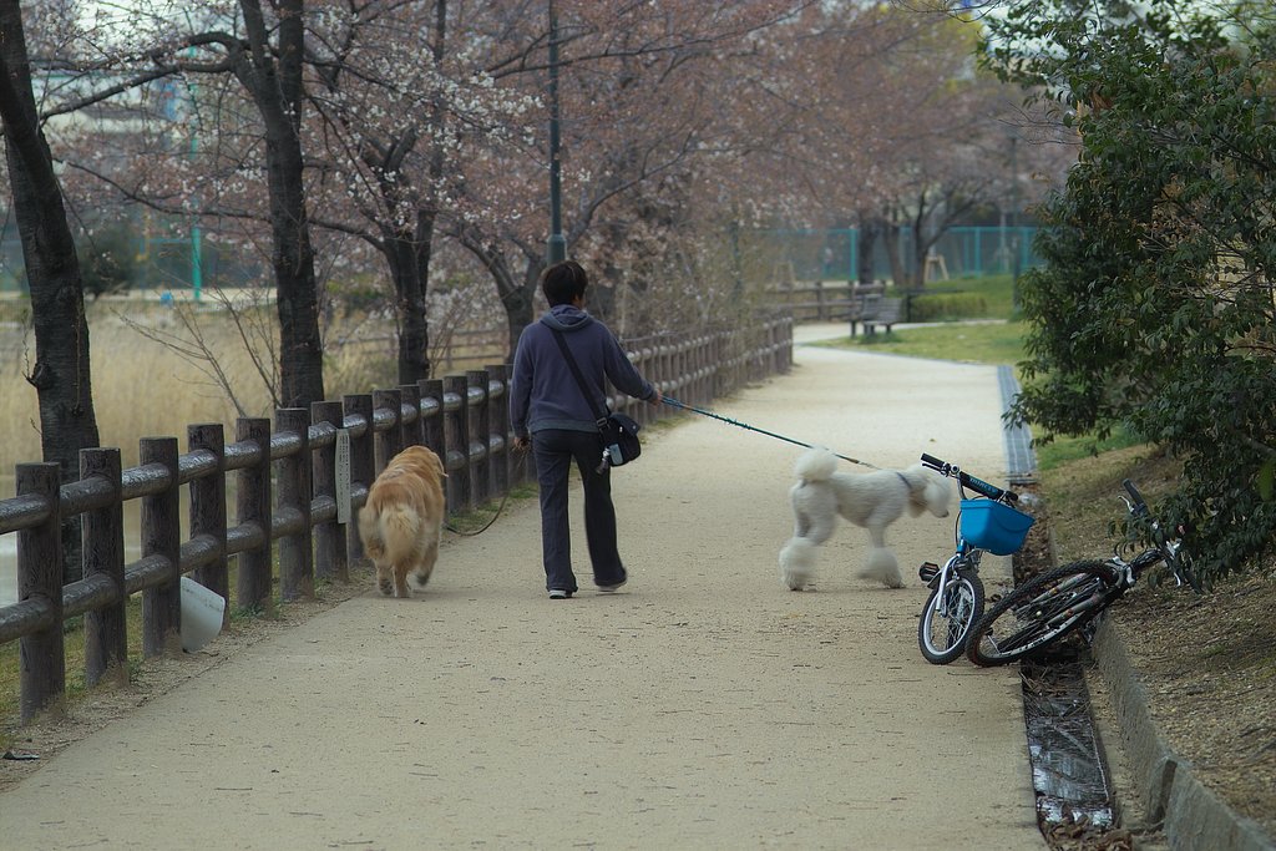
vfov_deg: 7.7
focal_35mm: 179
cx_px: 638
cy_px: 426
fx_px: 6345
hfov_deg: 11.5
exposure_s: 1/30
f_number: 4.5
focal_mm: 105
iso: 100
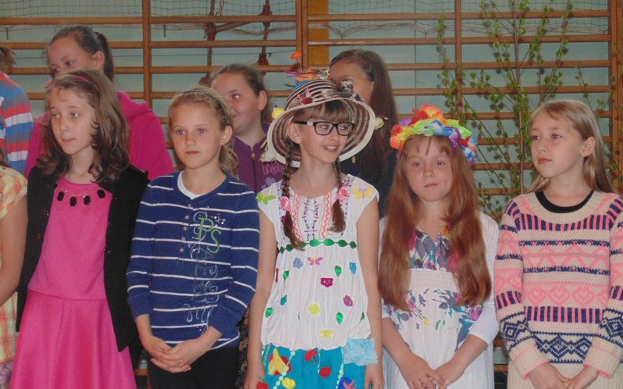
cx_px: 312
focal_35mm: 84
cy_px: 230
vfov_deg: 15.5
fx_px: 1426
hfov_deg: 24.7
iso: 320
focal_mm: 14.1
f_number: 4.3
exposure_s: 1/60
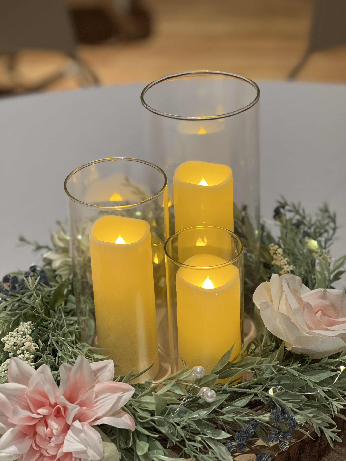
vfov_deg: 25.0
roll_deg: +3.0
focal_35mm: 78
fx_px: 1040
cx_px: 172
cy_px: 233
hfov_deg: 18.9
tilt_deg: -29.4
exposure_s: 1/40
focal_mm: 9
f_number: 2.8
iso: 160
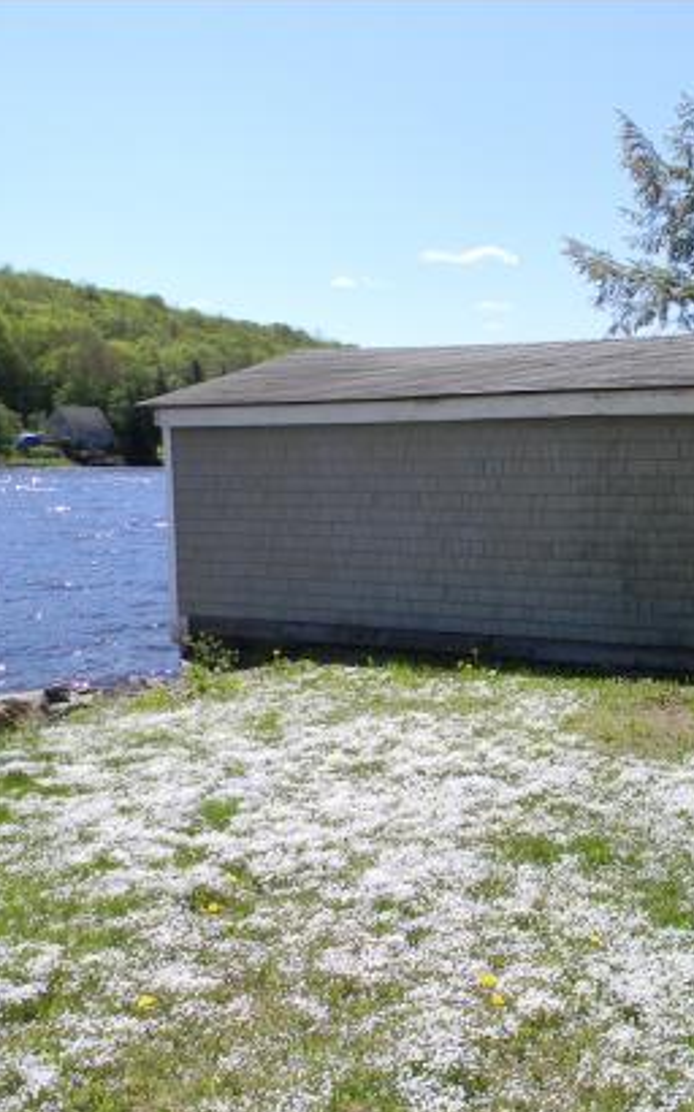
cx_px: 553
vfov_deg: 47.2
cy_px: 586
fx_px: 1272
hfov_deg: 29.8
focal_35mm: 42
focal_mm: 5
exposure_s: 1/686
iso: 80
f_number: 3.5
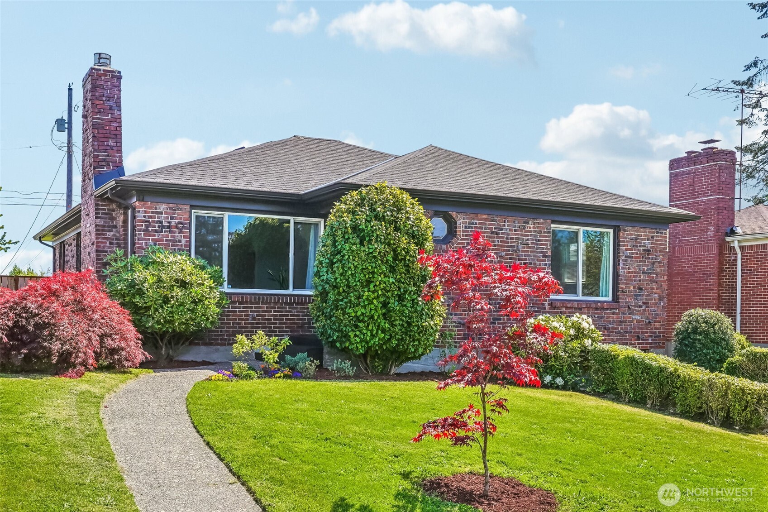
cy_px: 256
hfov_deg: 46.4
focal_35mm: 42
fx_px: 896
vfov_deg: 31.9
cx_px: 384
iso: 125
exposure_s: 1/125
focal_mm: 28
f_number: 9.5
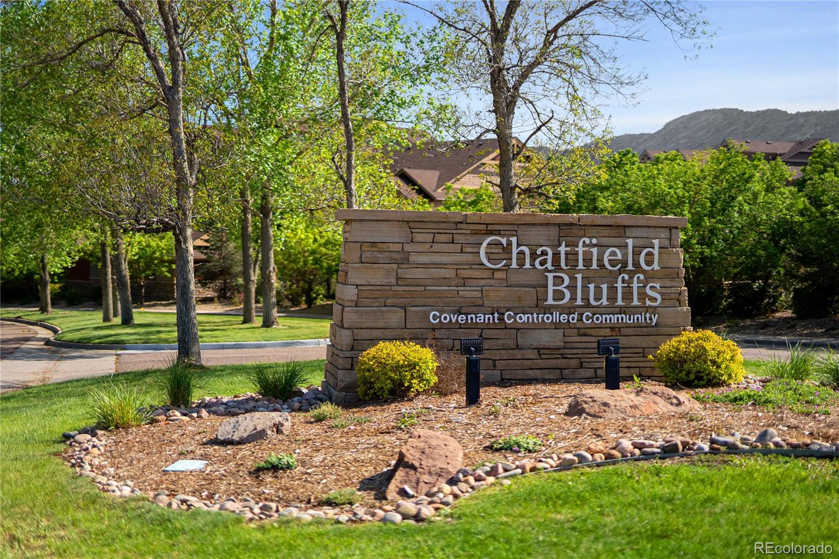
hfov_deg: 39.6
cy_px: 280
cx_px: 420
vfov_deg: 27.0
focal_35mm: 50
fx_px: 1165
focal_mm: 50
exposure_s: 1/8000
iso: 125
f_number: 1.4
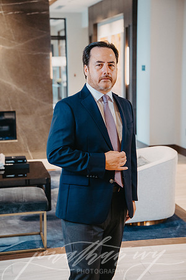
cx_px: 93
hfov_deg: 19.5
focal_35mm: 70
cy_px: 140
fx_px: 542
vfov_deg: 28.8
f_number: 4.5
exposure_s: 1/100
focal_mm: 70
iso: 1000
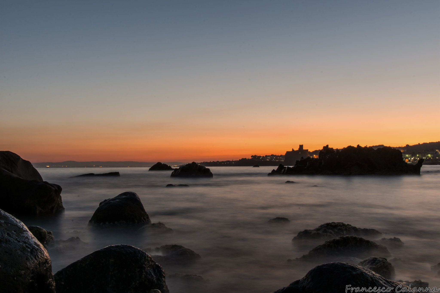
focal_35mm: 34
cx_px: 220
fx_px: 422
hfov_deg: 55.1
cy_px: 146
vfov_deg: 38.4
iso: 100
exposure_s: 20
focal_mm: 23
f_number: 22
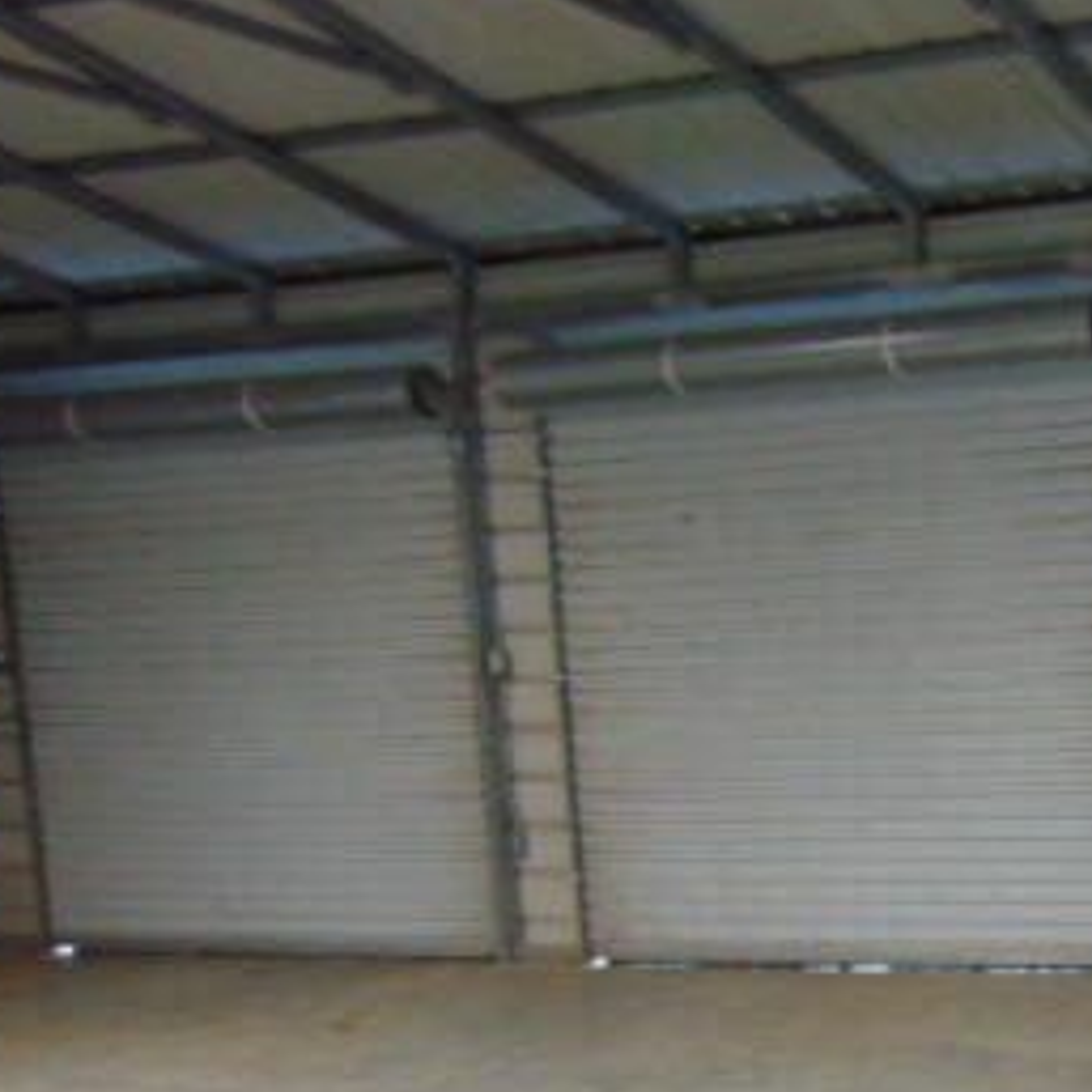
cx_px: 1296
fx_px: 1963
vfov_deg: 30.5
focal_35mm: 55
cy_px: 837
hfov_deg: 27.5
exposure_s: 1/30
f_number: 3
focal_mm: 4.5
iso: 160
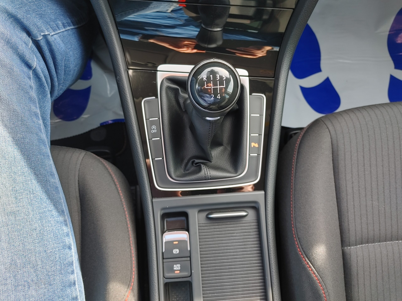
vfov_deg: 53.1
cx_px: 201
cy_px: 150
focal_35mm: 26
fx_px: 302
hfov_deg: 67.3
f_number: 1.8
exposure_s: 1/100
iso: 100
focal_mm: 4.81
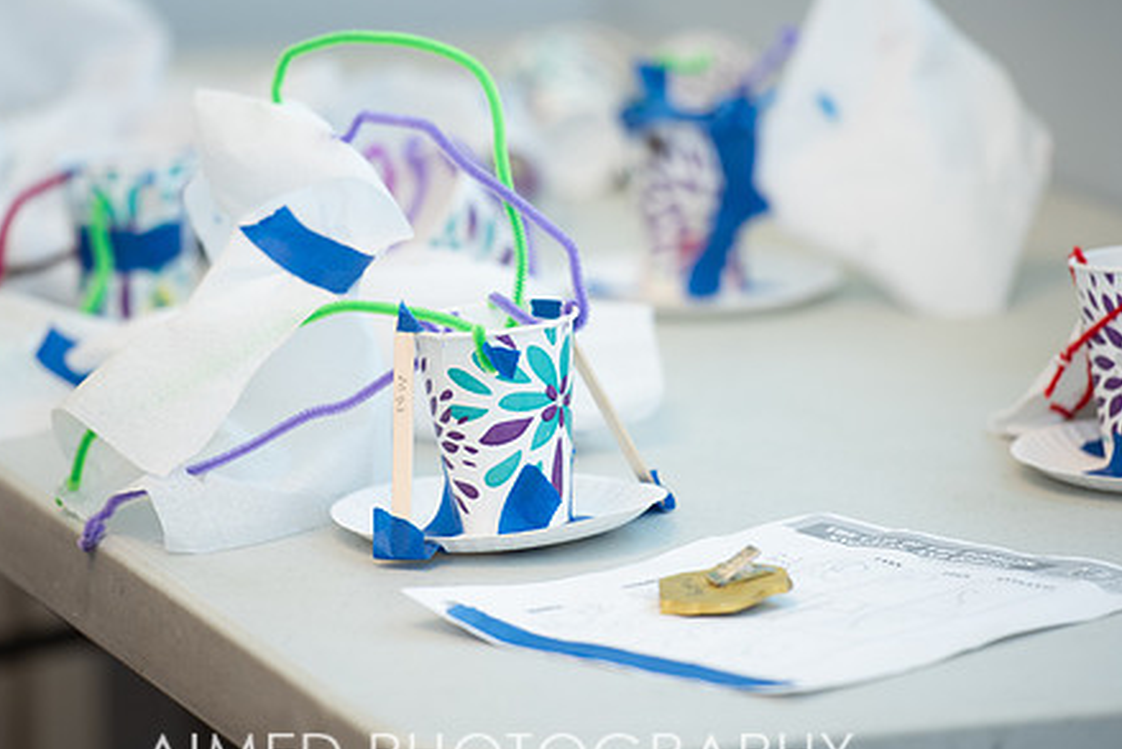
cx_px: 501
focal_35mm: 264
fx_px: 8230
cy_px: 311
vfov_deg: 5.2
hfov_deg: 7.8
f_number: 2.8
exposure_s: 1/250
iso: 500
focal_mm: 200
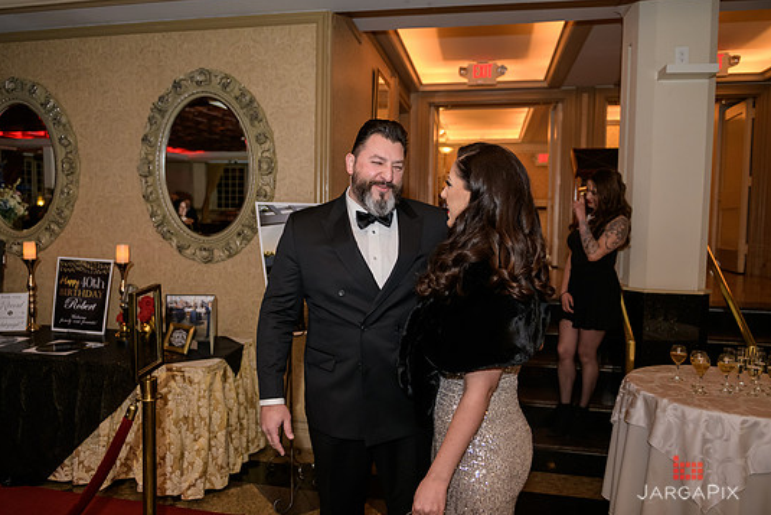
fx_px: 557
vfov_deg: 49.6
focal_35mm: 26
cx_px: 357
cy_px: 252
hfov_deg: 69.3
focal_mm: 24
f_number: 3.2
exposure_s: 1/125
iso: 1600
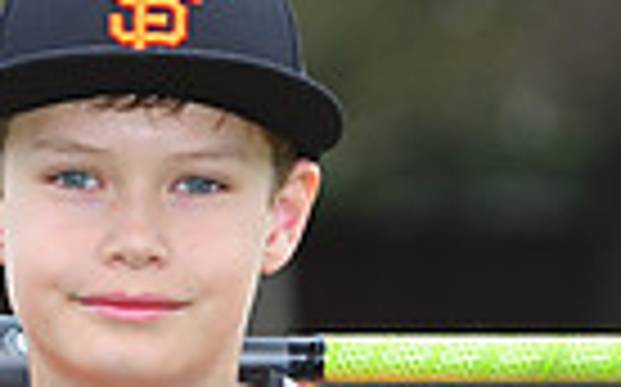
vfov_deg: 2.1
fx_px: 10468
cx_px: 171
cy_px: 432
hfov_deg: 3.4
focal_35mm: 619
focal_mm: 145
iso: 400
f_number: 5
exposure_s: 1/400
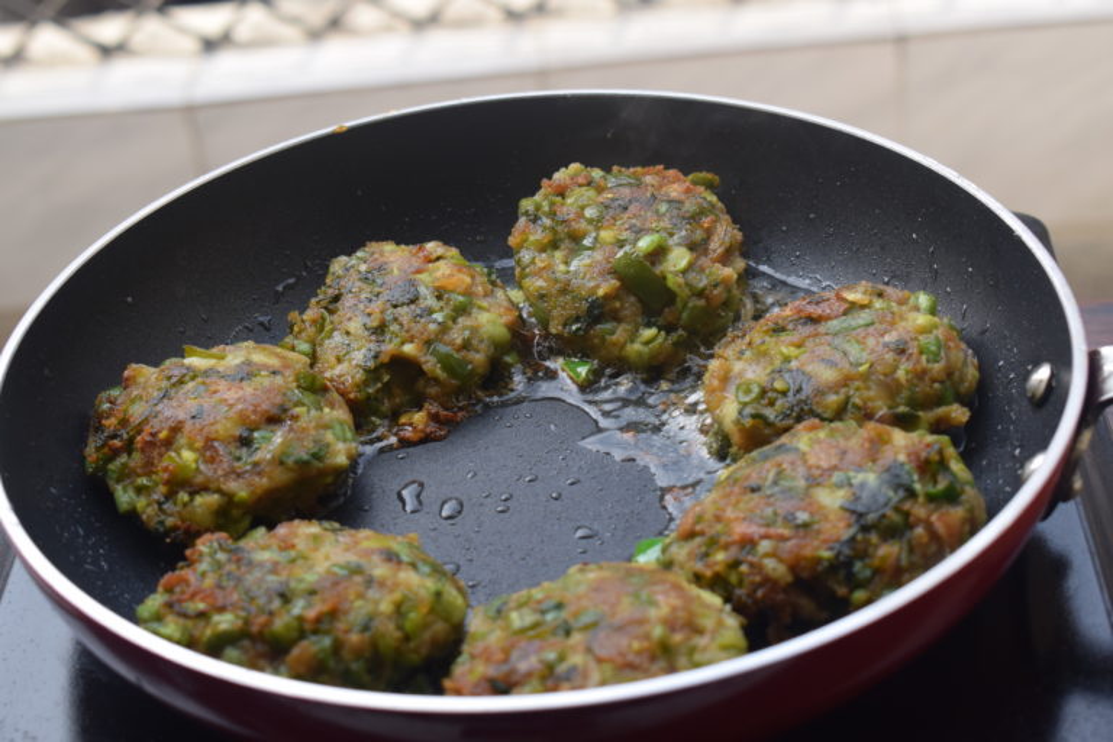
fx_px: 2226
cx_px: 556
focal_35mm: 72
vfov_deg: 18.9
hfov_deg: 28.1
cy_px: 371
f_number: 8
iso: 400
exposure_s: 1/250
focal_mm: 48
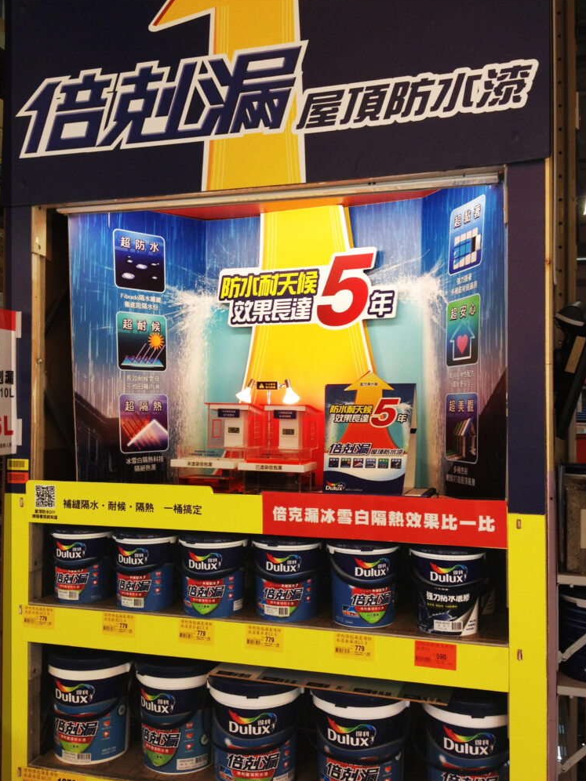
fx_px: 813
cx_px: 298
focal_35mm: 36
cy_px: 390
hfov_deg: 39.7
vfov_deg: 51.4
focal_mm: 4.28
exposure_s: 1/120
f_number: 2.4
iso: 64
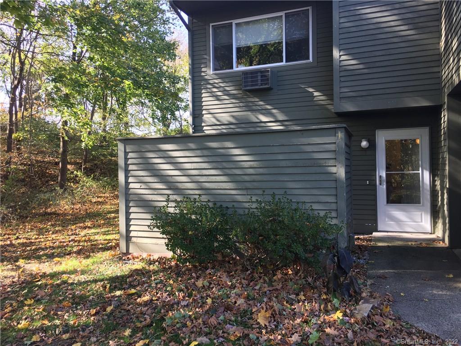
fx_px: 386
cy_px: 173
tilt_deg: +1.6
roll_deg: +0.9
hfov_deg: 61.7
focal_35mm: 29
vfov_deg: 48.2
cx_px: 230
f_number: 2.2
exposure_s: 1/120
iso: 32
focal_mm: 4.15
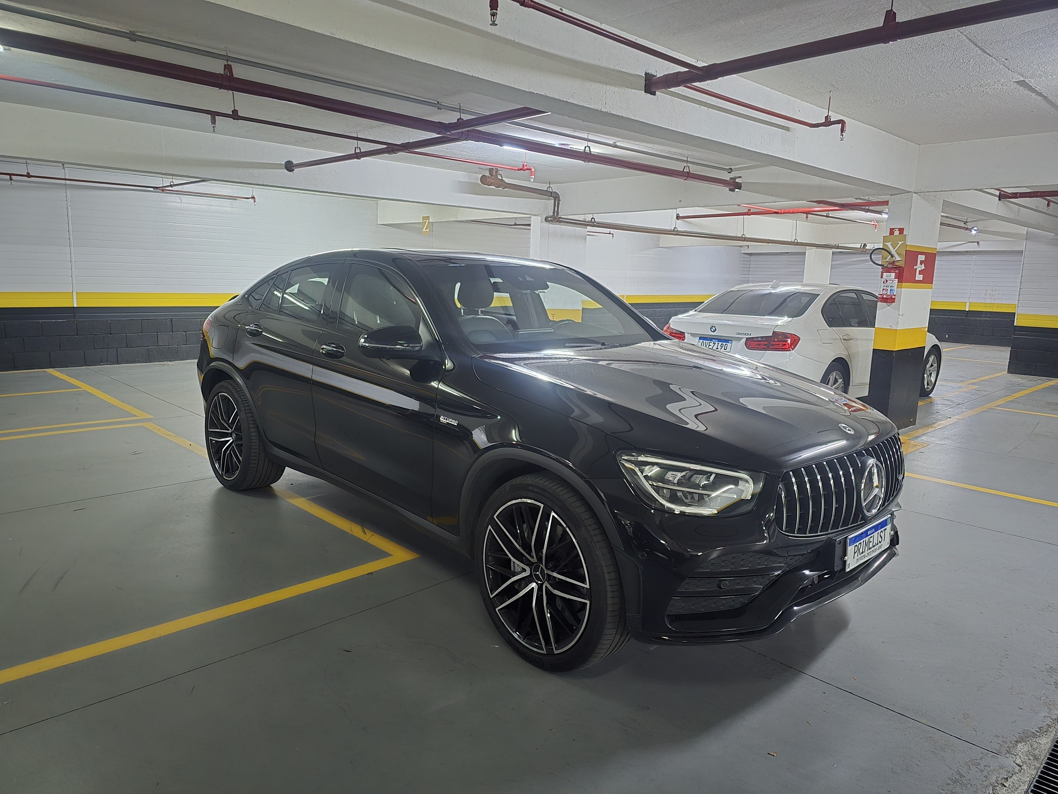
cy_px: 397
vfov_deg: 58.9
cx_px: 529
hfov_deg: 73.9
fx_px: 703
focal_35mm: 23
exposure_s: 1/24
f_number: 1.7
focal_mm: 6.3
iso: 2500
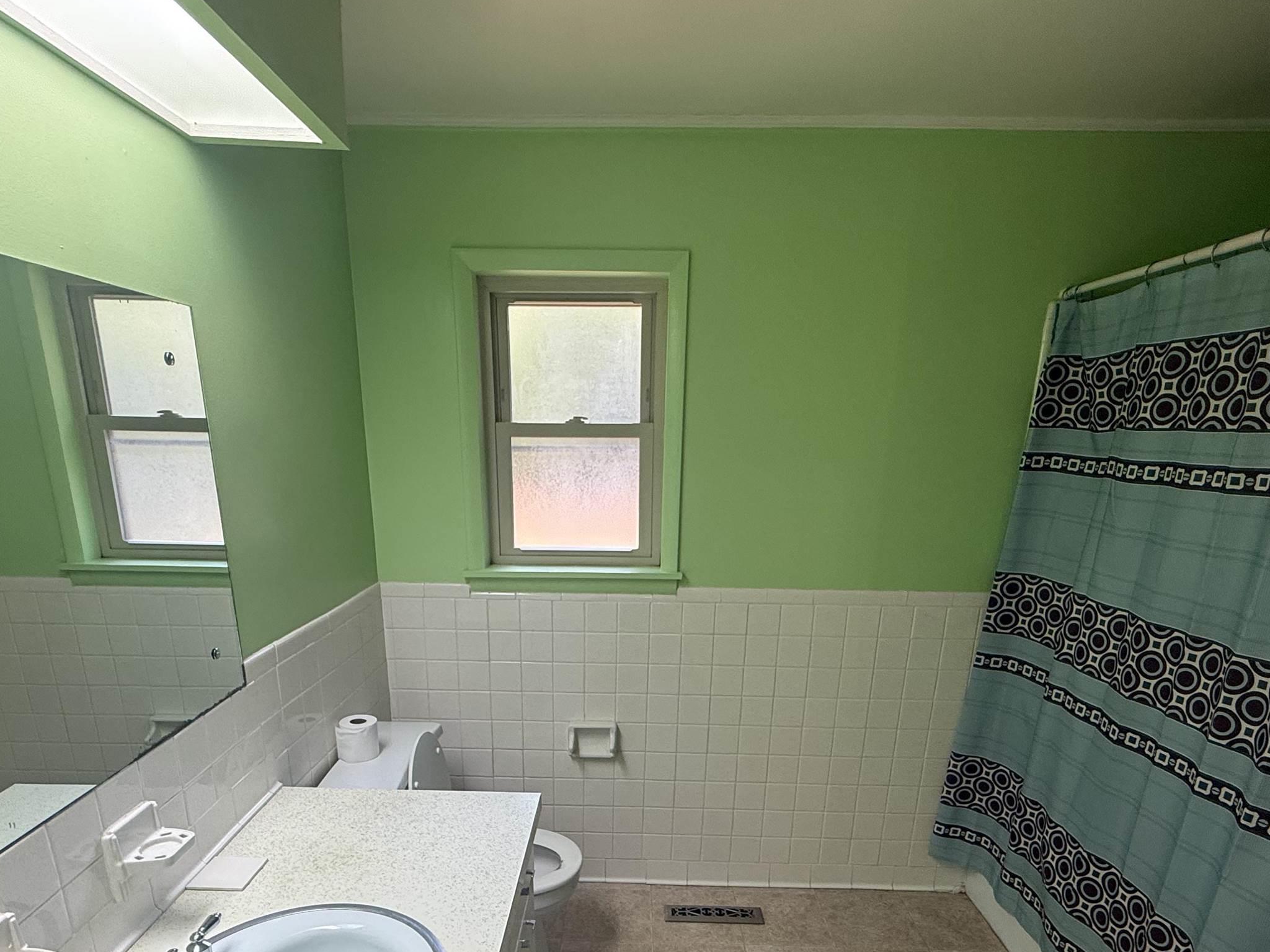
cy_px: 677
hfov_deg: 79.0
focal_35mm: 21
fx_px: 770
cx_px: 620
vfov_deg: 61.0
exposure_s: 1/107
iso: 125
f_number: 2.2
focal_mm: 2.22
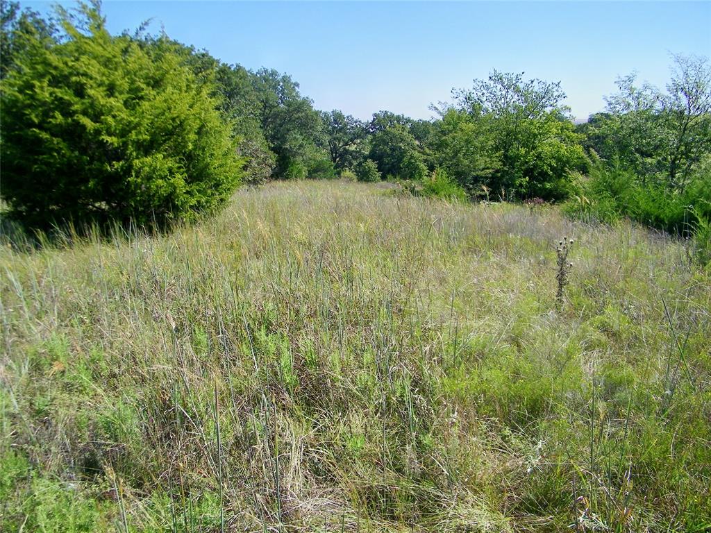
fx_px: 575
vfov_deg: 49.7
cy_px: 266
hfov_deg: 63.4
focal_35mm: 28
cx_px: 356
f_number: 7
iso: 80
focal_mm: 5
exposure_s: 1/200
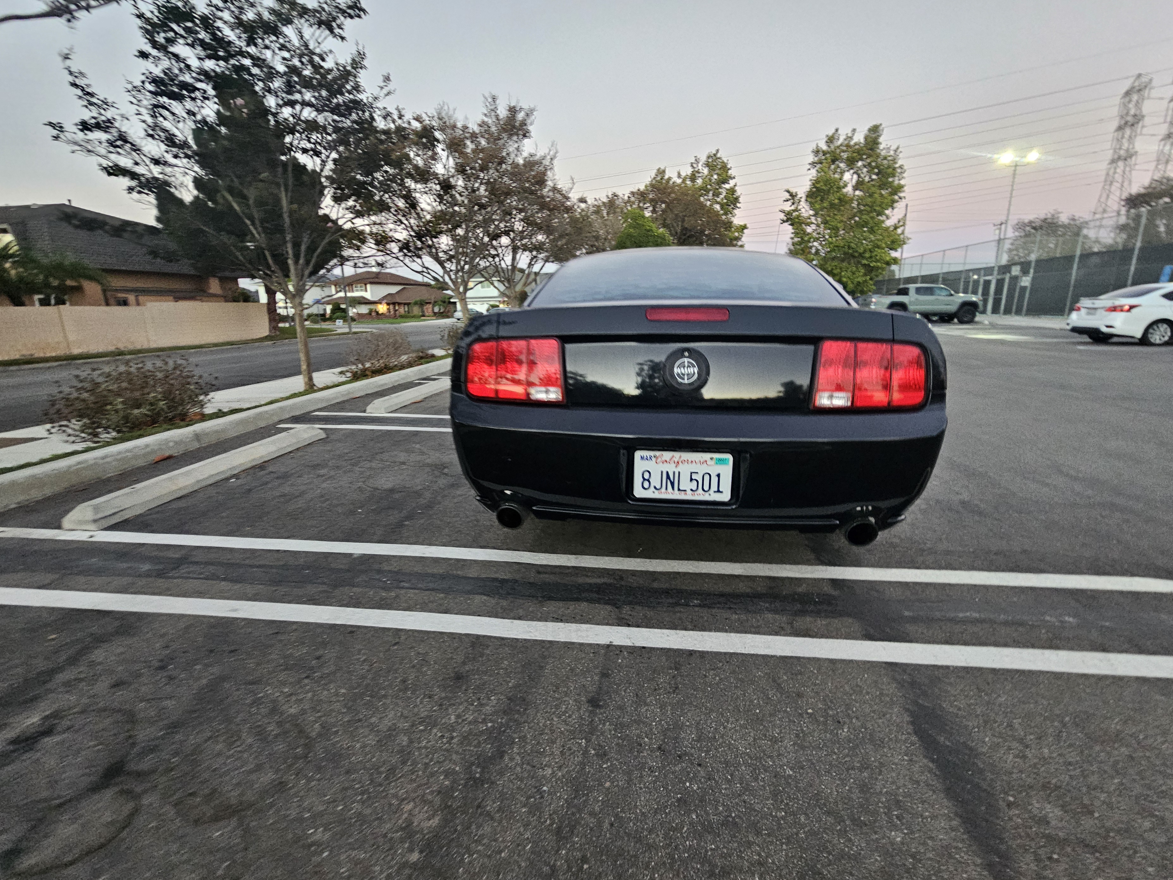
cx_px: 597
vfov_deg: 85.7
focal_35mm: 14
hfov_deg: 102.0
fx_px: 474
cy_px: 442
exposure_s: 1/30
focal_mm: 2.2
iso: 320
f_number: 2.2
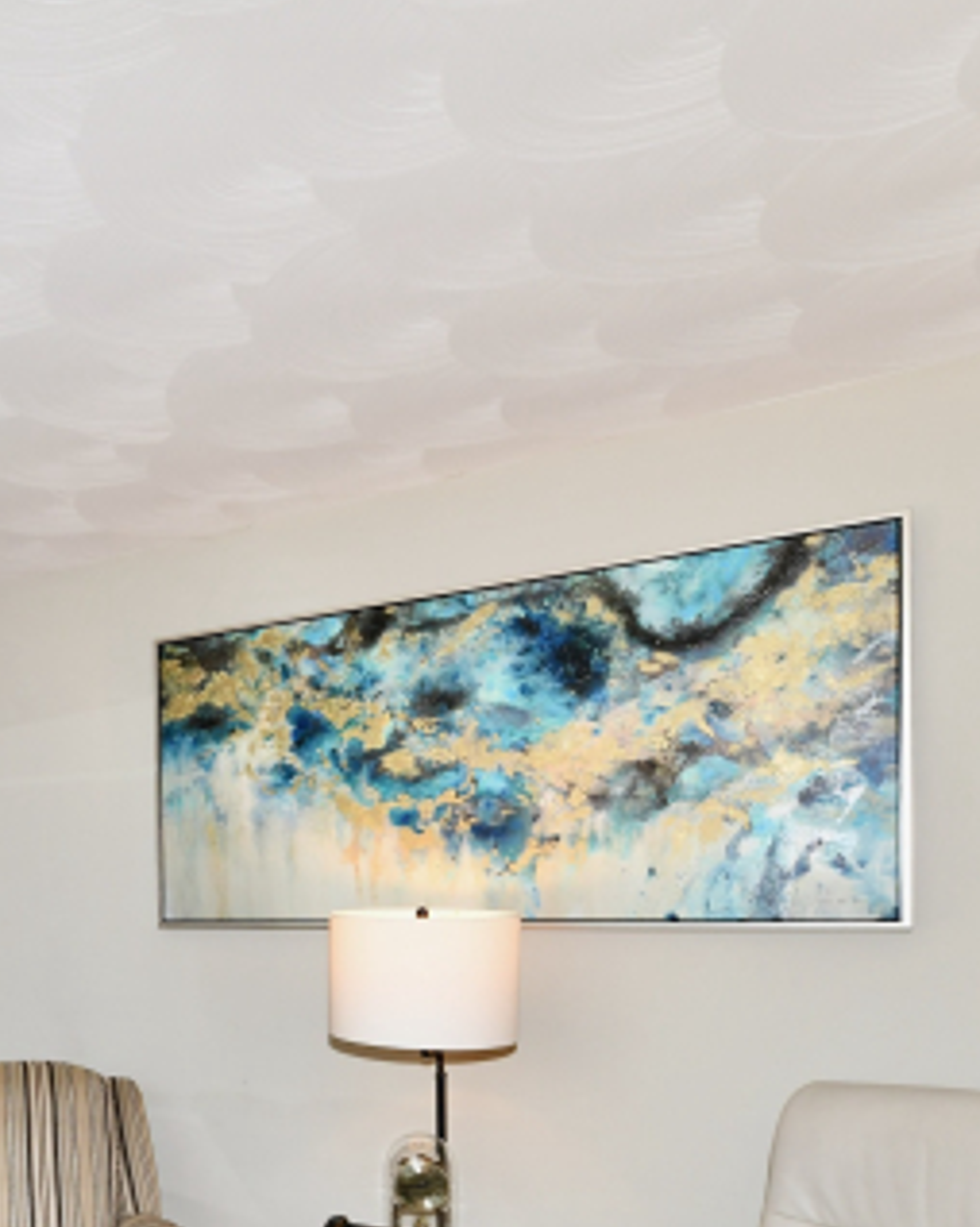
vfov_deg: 53.9
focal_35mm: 31
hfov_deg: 37.9
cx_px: -135
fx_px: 1125
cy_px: 957
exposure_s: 1/60
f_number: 6.3
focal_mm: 14
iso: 640
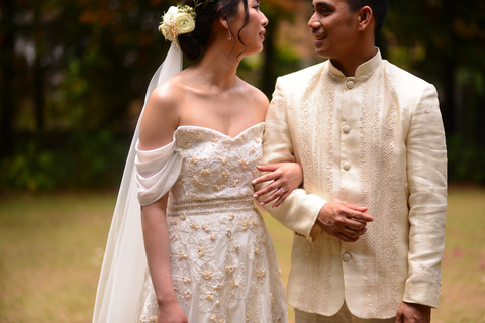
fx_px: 1145
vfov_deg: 16.1
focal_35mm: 85
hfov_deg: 23.9
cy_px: 162
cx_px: 242
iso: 400
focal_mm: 85
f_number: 1.8
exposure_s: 1/4000
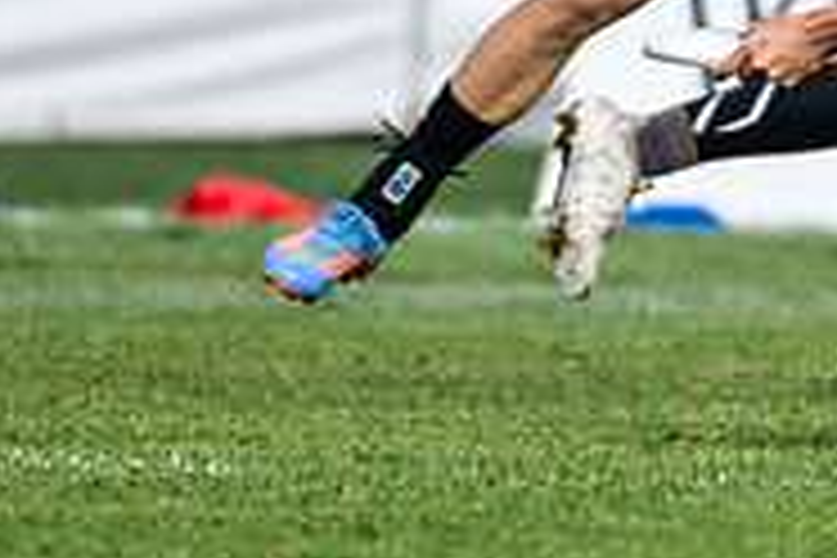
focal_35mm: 2519
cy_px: -151
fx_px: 58562
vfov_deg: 0.5
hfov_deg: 0.8
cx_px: 1318
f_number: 2.8
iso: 100
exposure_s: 1/1250
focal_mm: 300
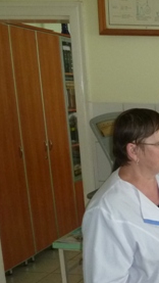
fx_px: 442
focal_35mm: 59
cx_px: 298
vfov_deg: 34.5
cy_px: 221
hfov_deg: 16.5
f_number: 3.3
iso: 250
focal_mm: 4.1
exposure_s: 1/30
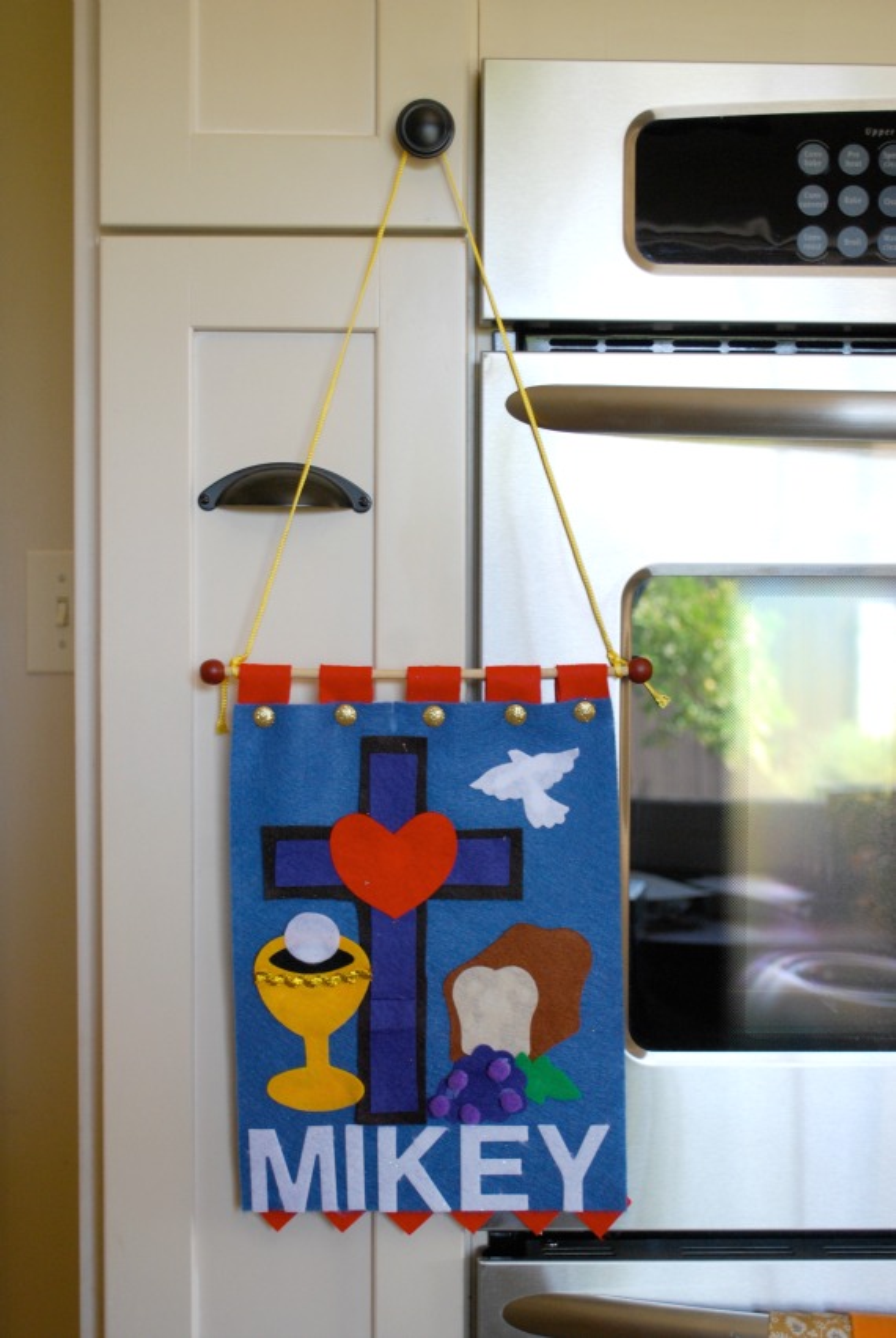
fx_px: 1898
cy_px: 669
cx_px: 448
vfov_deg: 38.8
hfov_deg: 26.6
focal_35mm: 51
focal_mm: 34
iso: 400
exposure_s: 1/30
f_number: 5
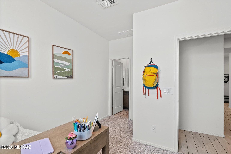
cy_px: 77
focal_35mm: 16
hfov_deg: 96.8
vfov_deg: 73.7
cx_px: 116
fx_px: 103
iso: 800
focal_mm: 16
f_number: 16
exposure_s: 1/8
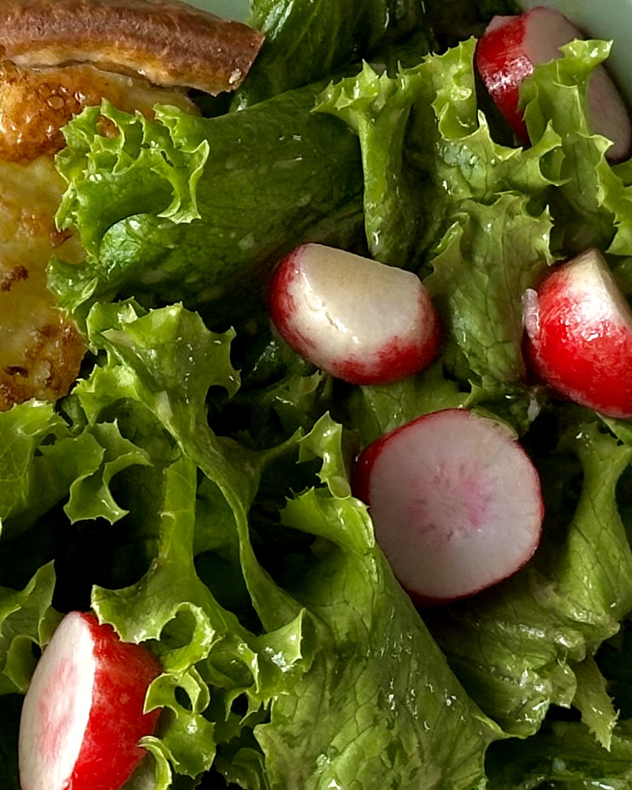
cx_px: 90
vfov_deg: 11.3
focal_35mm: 171
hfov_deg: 9.0
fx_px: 3998
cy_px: 507
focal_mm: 6.86
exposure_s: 1/66
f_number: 1.78
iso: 80
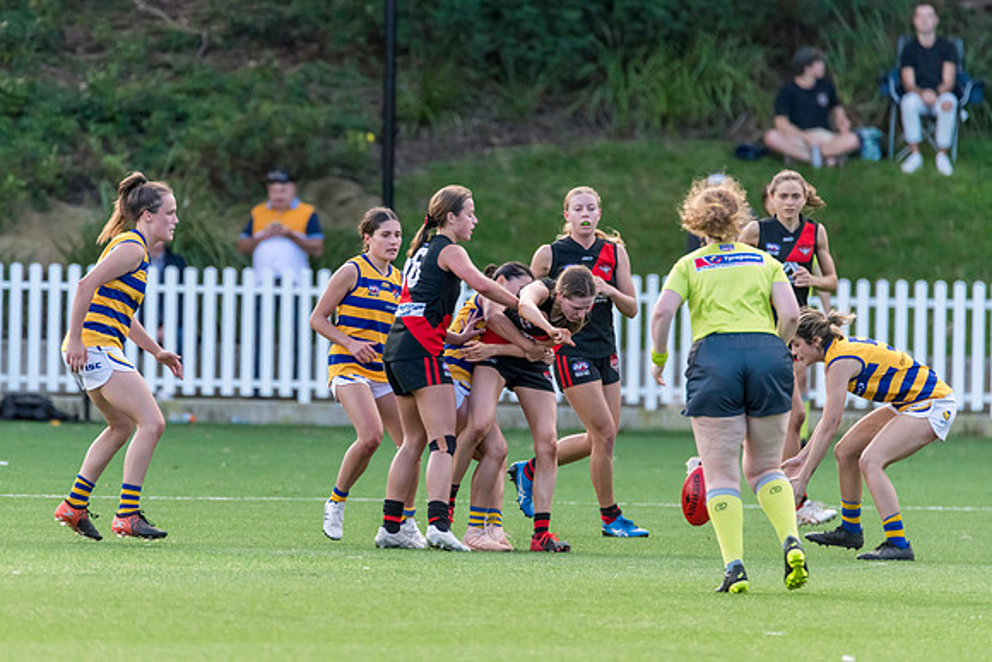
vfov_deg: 2.0
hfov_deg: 3.0
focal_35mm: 693
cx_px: 432
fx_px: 19095
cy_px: 336
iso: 3200
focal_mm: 600
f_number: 6.3
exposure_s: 1/1600
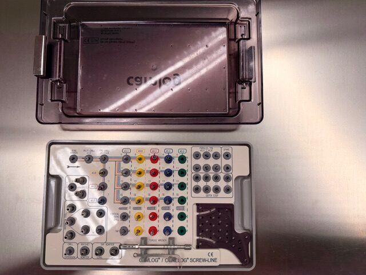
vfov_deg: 56.8
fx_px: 254
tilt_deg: -85.4
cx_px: 183
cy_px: 138
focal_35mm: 24
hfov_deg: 71.6
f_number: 1.78
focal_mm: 6.76
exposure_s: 1/580
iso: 80
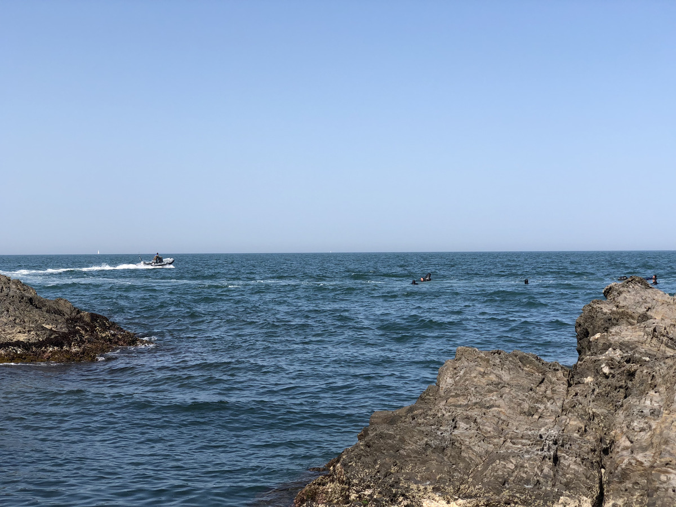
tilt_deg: +0.9
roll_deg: +1.3
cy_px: 254
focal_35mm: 52
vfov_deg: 28.0
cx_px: 338
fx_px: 1015
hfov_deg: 36.8
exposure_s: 1/1230
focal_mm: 6
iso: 16
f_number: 2.4
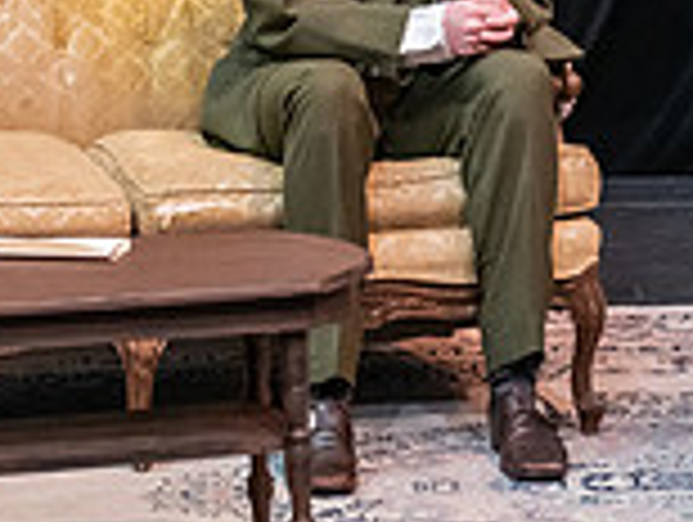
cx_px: 554
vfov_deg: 6.6
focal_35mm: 224
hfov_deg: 8.8
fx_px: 4491
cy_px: -259
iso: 3200
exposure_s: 1/200
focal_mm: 62
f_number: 3.2
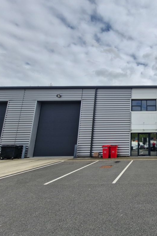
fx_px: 124
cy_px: 118
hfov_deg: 52.9
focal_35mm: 19
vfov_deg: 86.9
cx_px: 153
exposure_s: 1/1632
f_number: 2.2
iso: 50
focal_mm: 1.74
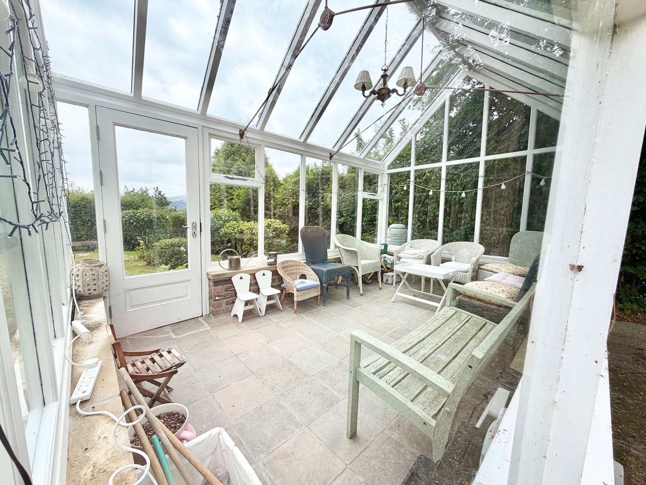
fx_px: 261
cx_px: 323
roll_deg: -0.6
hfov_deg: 102.1
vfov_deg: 85.7
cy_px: 242
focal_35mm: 14
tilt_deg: -7.7
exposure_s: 1/709
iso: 40
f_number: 2.2
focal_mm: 2.22
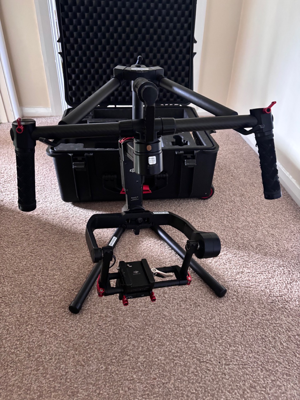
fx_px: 300
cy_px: 200
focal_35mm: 26
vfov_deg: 67.3
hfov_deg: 53.1
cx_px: 150
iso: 640
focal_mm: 5.96
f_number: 1.6
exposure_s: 1/36
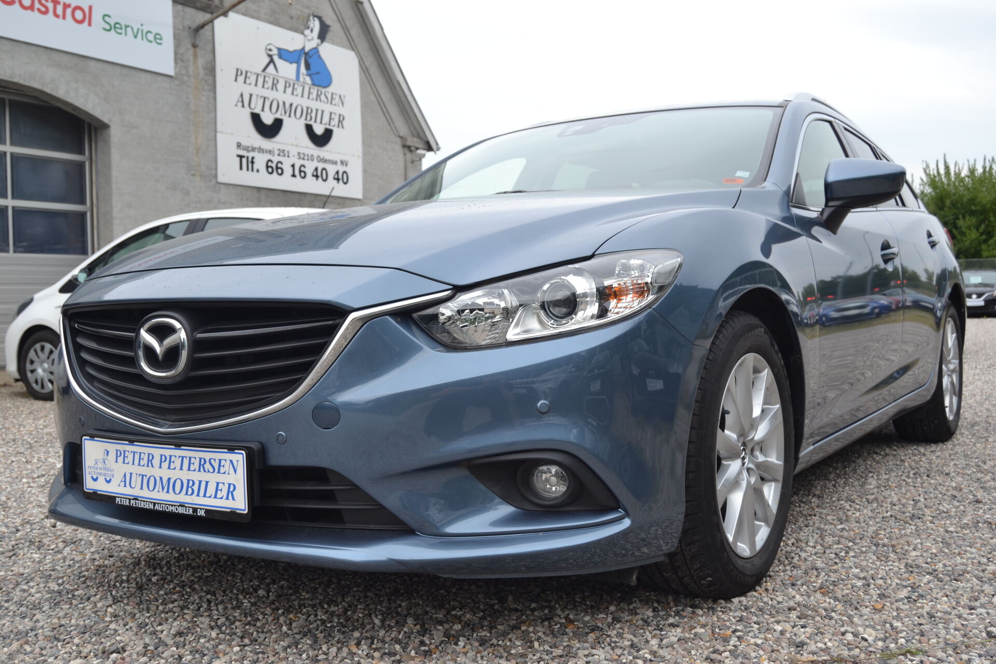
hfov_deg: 53.1
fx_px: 996
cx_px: 498
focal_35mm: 36
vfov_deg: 36.9
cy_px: 332
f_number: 6.3
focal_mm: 24
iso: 100
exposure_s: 1/160
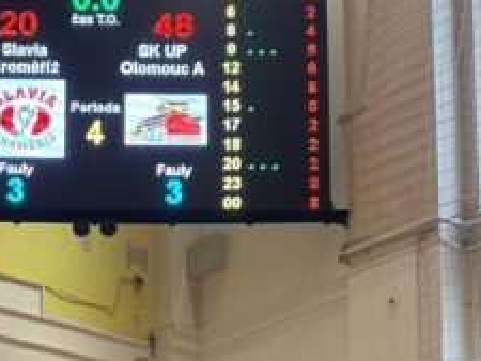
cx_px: 113
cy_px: 560
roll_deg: -0.2
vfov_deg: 16.3
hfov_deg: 23.6
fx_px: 1140
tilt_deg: +7.8
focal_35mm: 82
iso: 200
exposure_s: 1/60
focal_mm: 6.76
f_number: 1.78
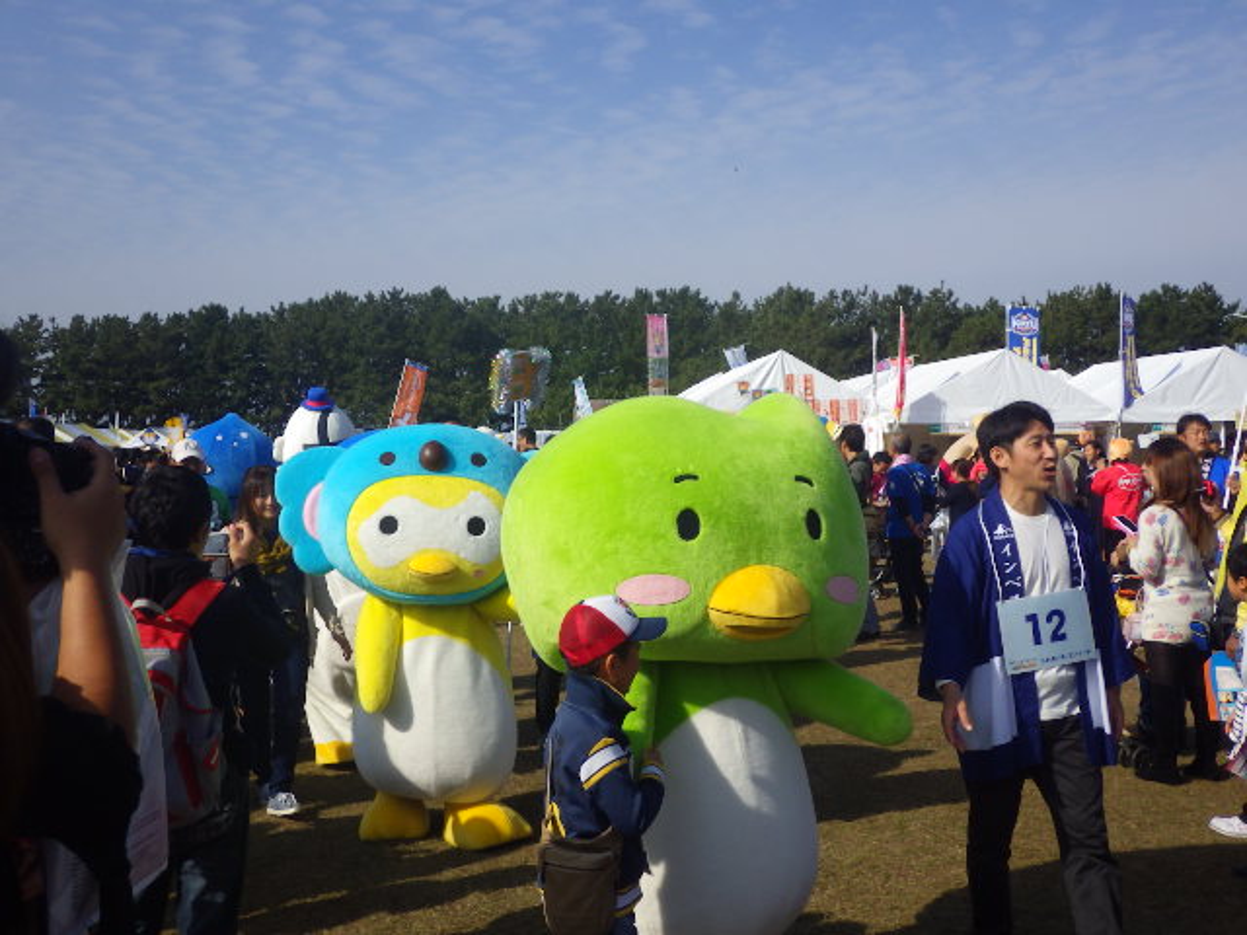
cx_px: 624
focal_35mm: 39
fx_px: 1405
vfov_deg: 36.8
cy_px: 468
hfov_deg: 47.9
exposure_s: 1/200
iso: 125
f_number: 10.6
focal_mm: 6.9
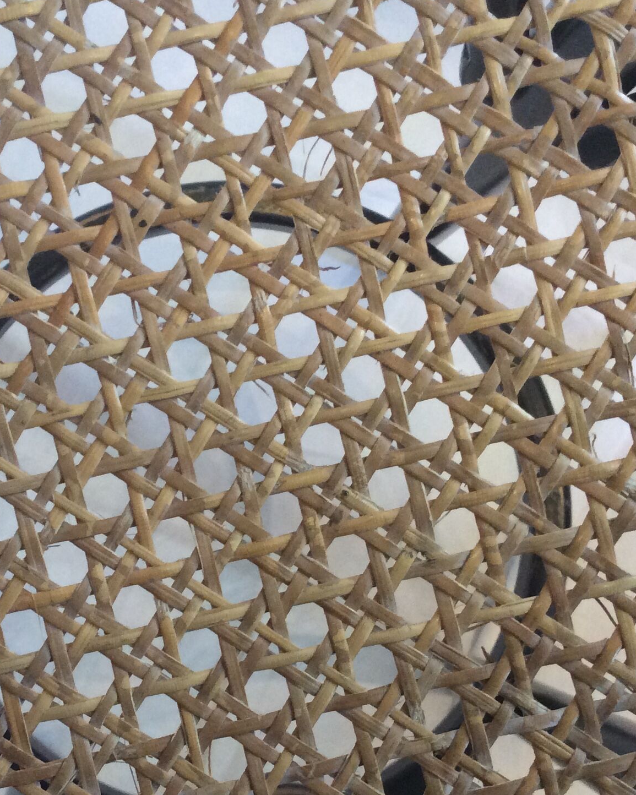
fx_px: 1318
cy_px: 460
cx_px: 168
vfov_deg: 33.5
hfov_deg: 26.8
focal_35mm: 56
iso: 125
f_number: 2.4
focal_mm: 3.3
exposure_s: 1/25
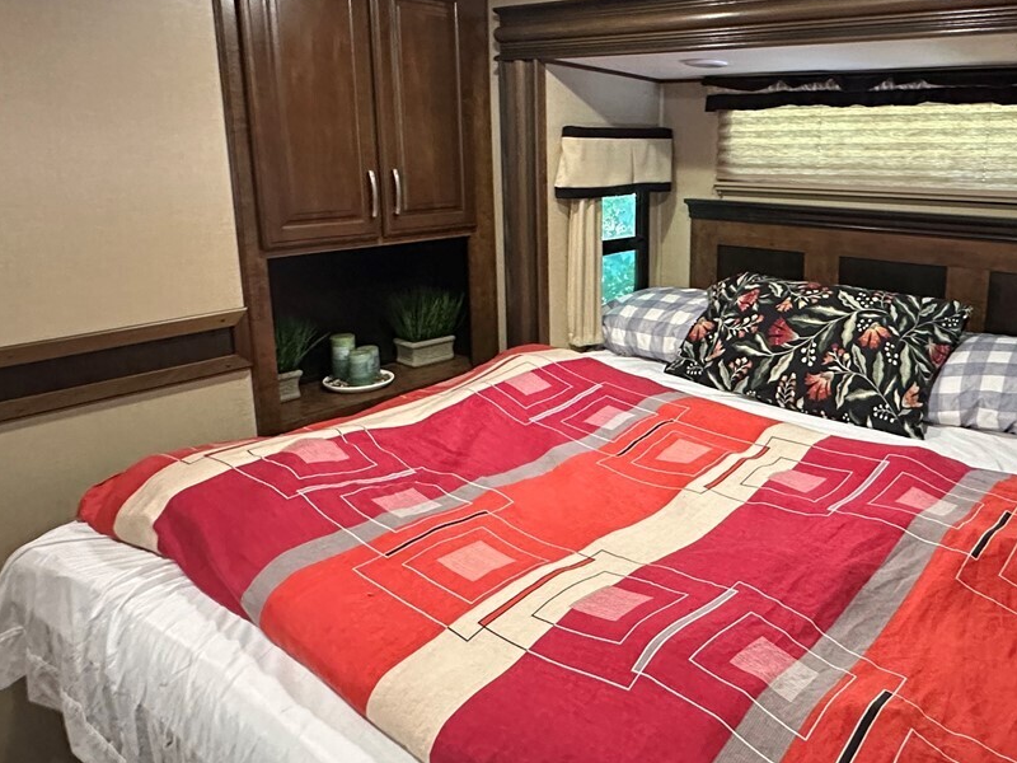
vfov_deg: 49.6
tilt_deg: -12.7
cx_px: 666
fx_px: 823
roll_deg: -0.6
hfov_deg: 62.1
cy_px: 327
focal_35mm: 28
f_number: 2.2
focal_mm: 2.22
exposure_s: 1/60
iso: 1000
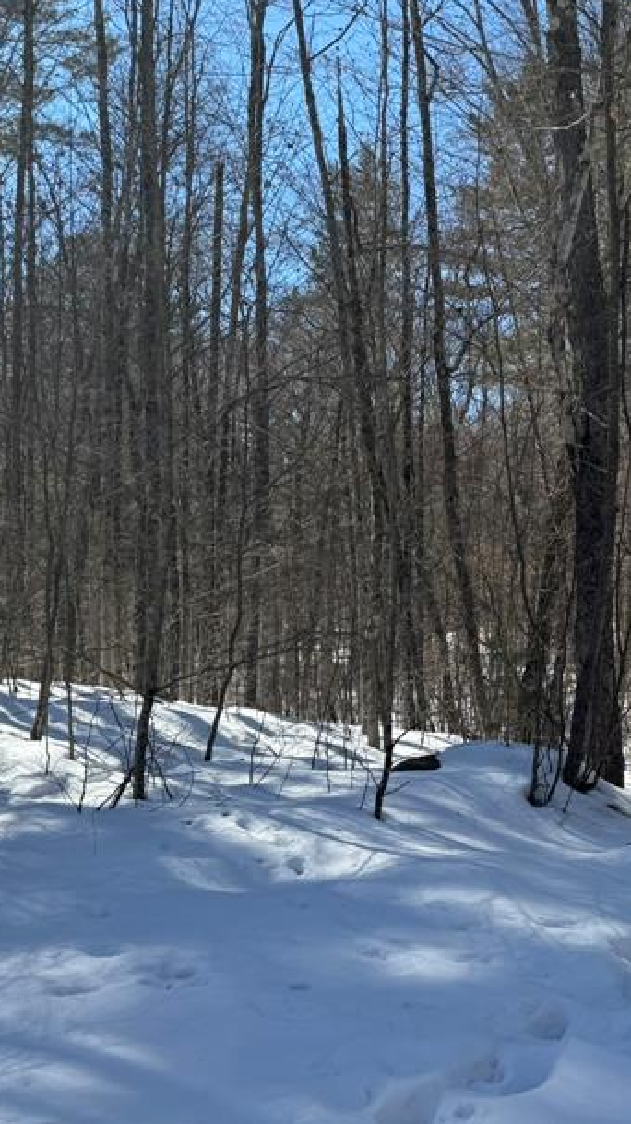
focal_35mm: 44
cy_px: 544
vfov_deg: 46.4
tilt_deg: +1.2
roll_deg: +0.3
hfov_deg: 25.3
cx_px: 681
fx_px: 1310
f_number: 1.78
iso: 80
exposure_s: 1/2710
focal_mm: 6.76
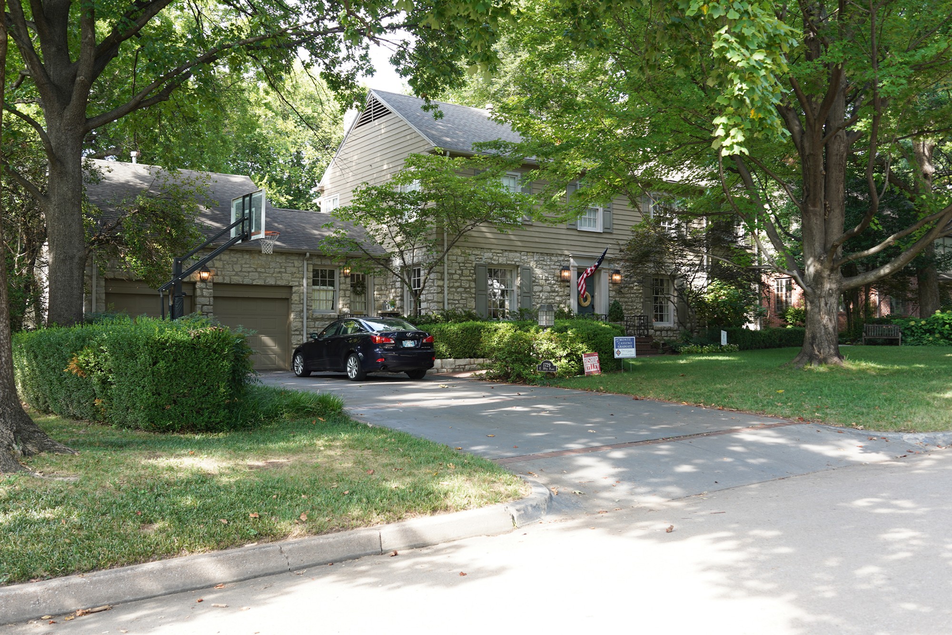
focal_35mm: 34
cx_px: 476
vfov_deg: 38.9
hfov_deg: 55.8
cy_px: 318
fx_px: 899
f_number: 4.5
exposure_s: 1/100
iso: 200
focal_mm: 34
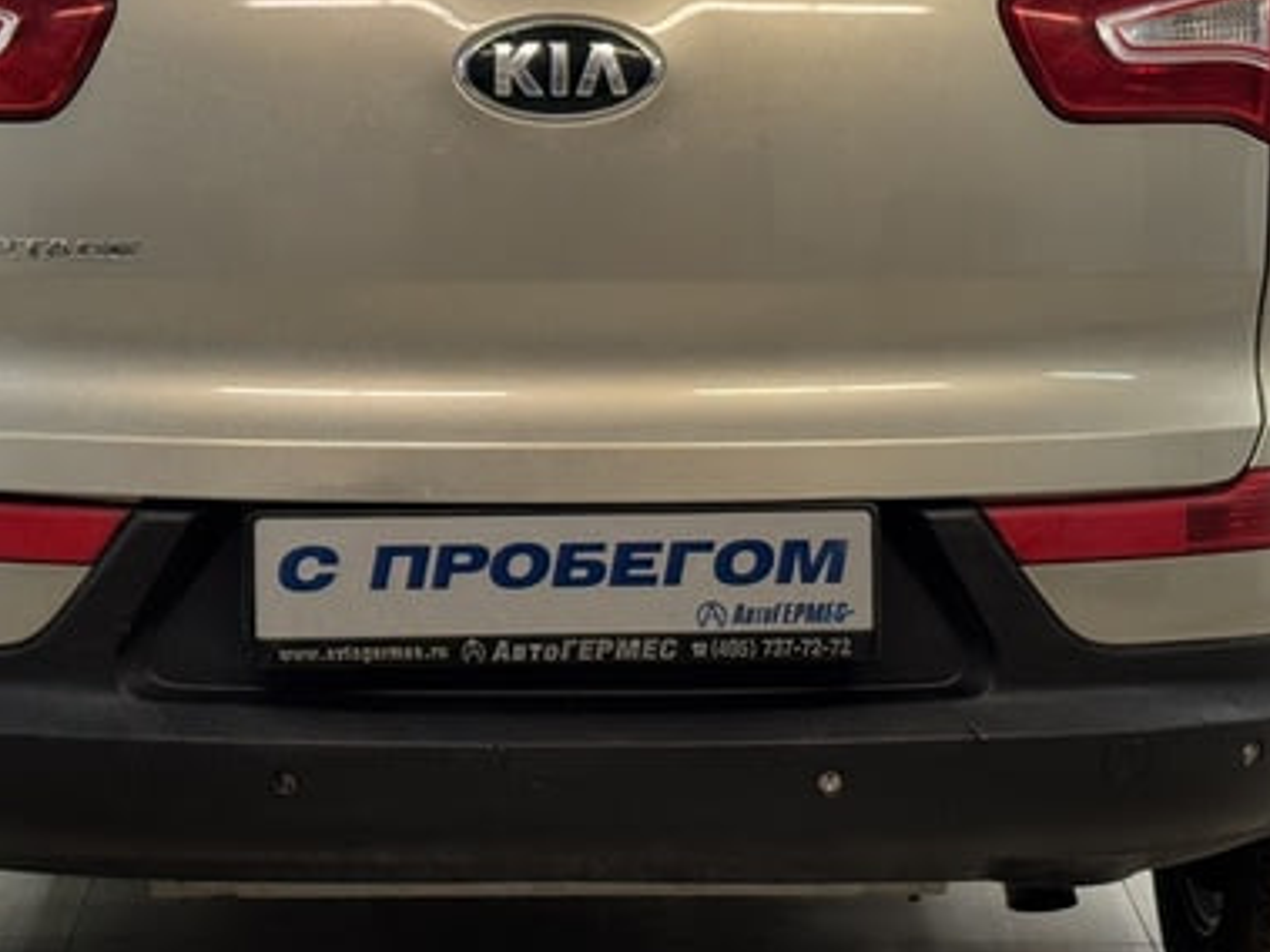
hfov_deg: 17.3
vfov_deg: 12.9
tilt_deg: -9.0
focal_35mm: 114
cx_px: 539
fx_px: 4181
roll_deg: -1.4
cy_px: 159
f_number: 1.78
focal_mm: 6.76
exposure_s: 1/100
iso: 80
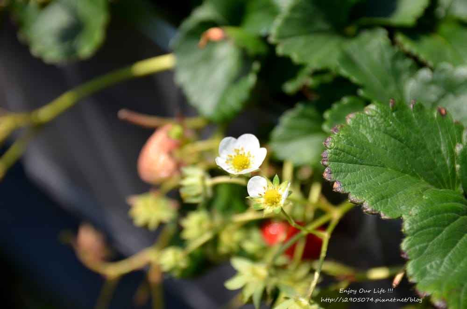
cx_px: 234
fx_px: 893
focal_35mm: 69
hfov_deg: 29.3
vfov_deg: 19.6
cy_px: 154
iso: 400
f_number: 2.8
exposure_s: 1/4000
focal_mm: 46
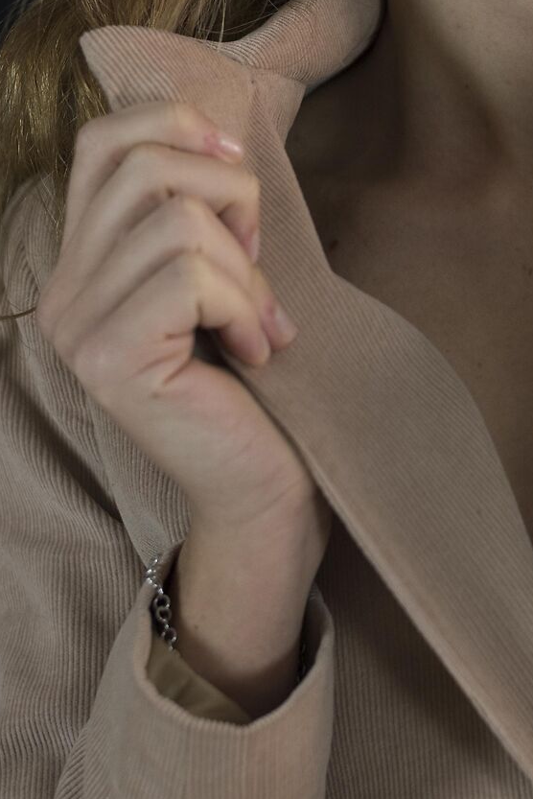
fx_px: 3195
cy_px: 103
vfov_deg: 14.1
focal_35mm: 144
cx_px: 640
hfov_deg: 9.4
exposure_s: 1/160
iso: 320
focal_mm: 50
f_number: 3.2
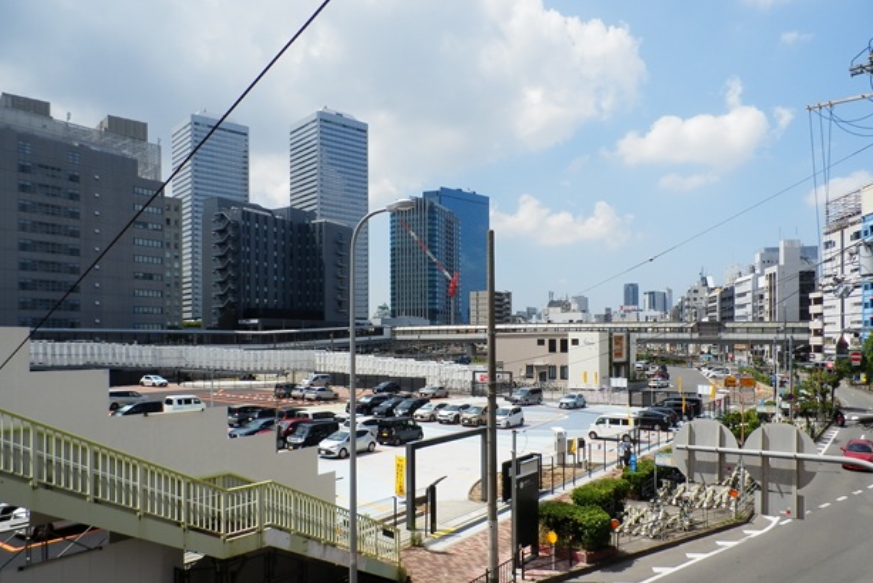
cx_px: 449
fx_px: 631
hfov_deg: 69.4
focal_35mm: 26
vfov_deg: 49.4
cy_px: 338
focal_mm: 4.2
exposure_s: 1/200
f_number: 7.9
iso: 80
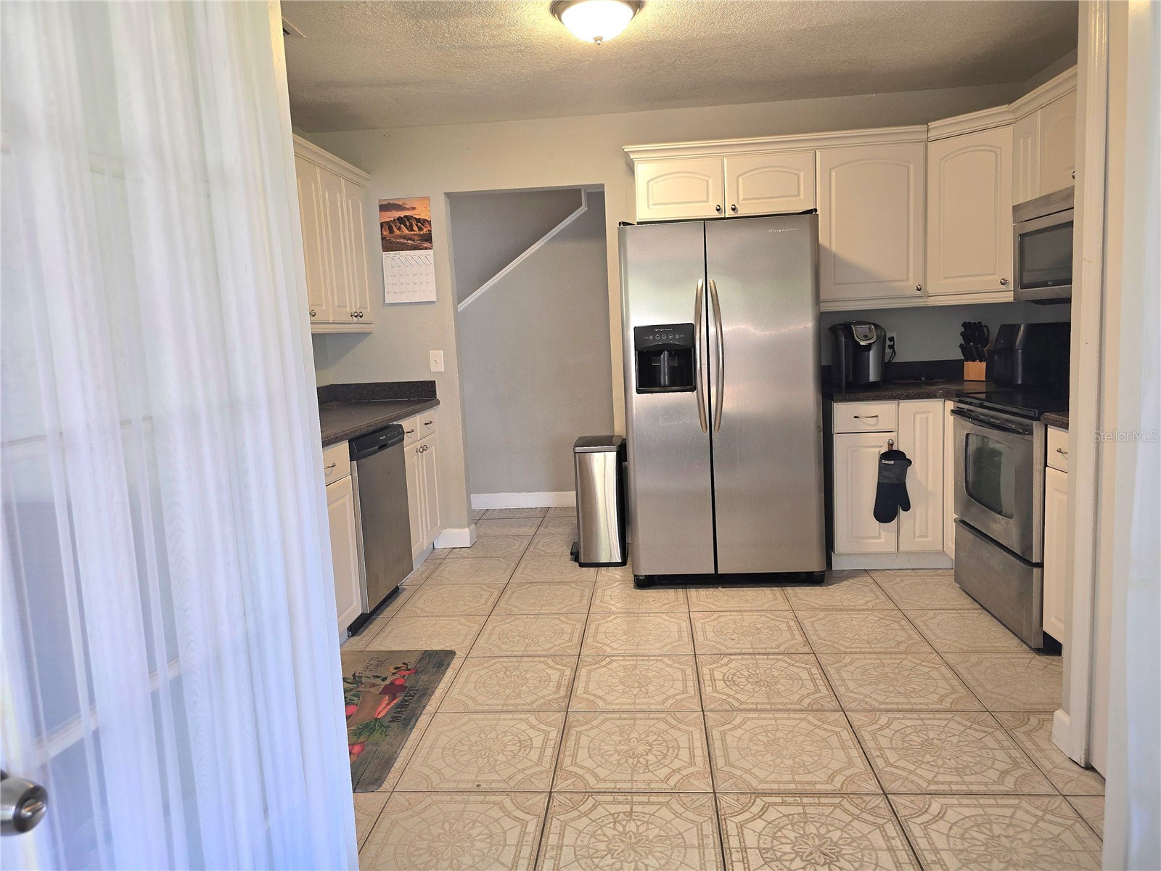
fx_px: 771
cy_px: 436
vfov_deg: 58.9
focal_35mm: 23
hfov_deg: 73.9
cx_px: 580
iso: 100
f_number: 1.7
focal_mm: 6.3
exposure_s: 1/60.2
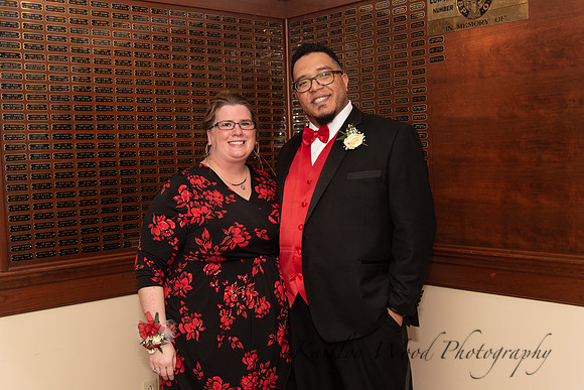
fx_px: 714
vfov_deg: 30.5
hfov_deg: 44.5
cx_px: 292
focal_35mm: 44
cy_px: 195
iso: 800
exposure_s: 1/200
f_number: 4
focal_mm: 44
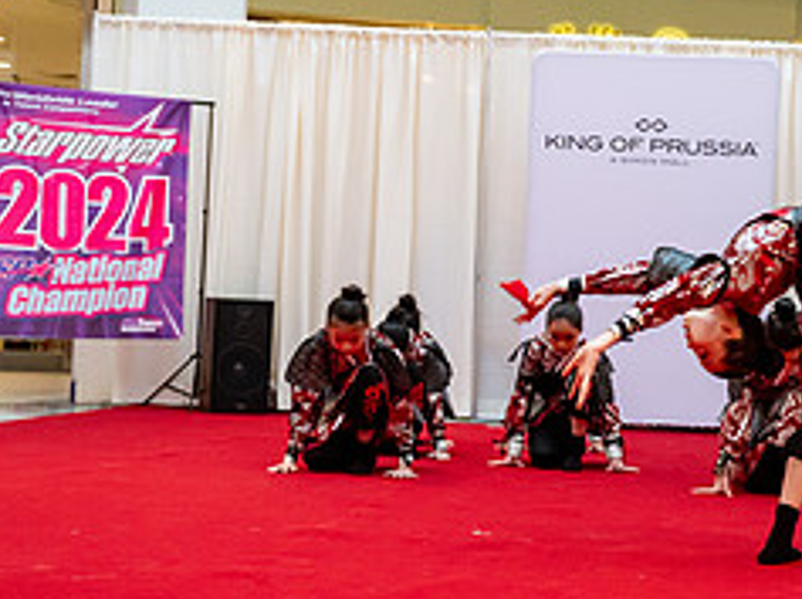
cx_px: 646
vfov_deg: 18.6
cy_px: 225
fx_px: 1828
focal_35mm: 79
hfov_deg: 24.3
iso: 2000
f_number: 3.2
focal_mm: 33.5
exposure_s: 1/500
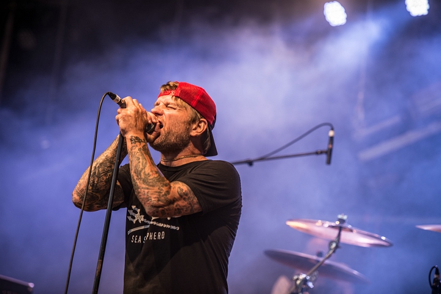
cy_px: 147
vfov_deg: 9.5
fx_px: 1777
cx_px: 220
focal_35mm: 145
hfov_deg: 14.1
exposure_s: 1/100
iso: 250
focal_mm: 145
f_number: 2.8
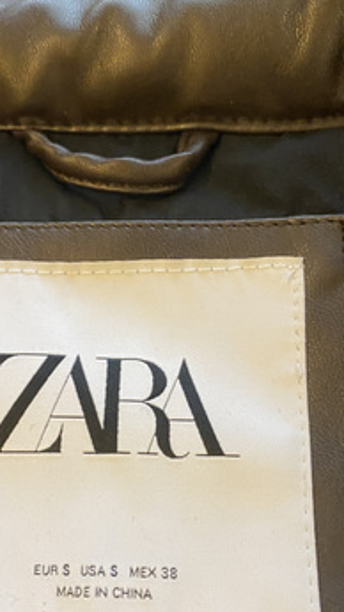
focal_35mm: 41
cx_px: 116
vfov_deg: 48.6
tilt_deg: -71.9
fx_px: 665
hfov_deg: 28.8
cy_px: 406
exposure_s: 1/50
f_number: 1.8
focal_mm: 4.25
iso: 320
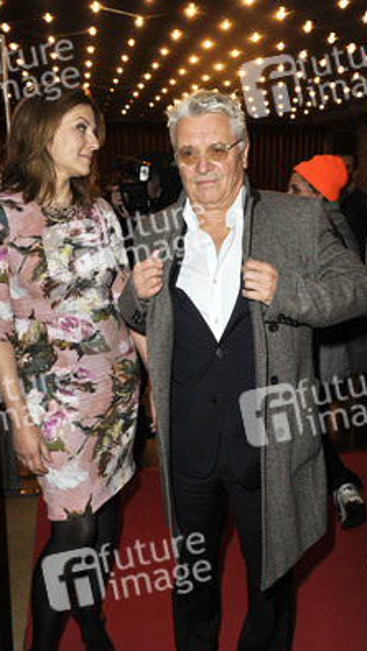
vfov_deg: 55.3
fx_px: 622
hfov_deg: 32.9
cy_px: 326
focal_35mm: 36
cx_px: 175
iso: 1000
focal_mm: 34
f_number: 5.6
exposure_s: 1/60
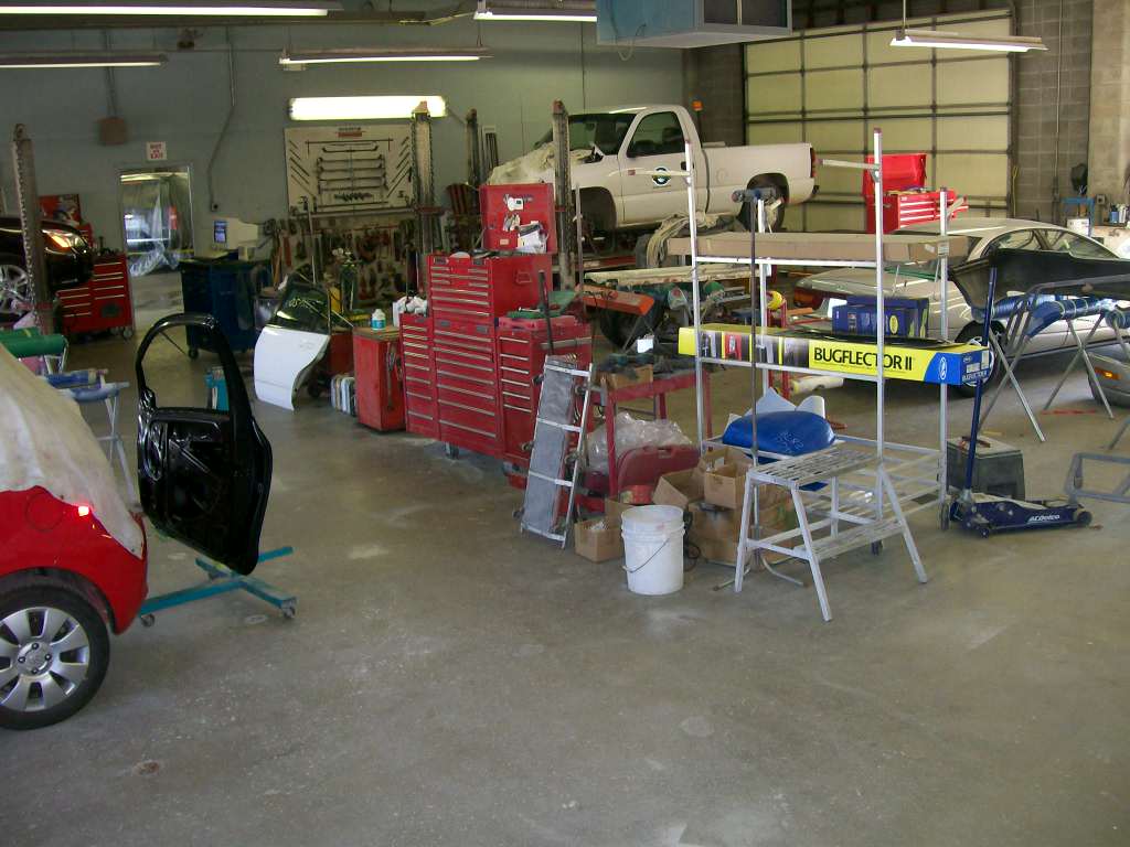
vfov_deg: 39.7
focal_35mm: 36
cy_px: 424
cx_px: 565
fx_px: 1175
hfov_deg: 51.4
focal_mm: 6
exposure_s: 1/64
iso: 140
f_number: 2.7
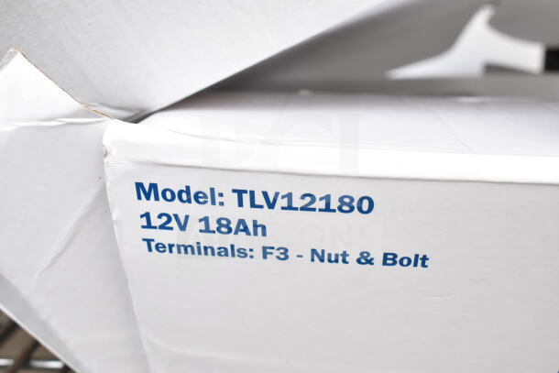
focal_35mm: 39
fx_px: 606
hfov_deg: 49.5
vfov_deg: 34.2
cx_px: 280
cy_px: 186
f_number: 8
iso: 1600
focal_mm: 26
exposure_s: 1/250
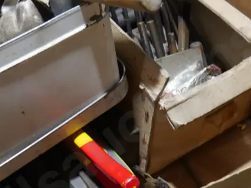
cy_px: 143
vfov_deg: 17.7
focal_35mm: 83
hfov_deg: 23.5
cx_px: 111
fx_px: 602
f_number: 3.6
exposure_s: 1/60
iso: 400
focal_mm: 15
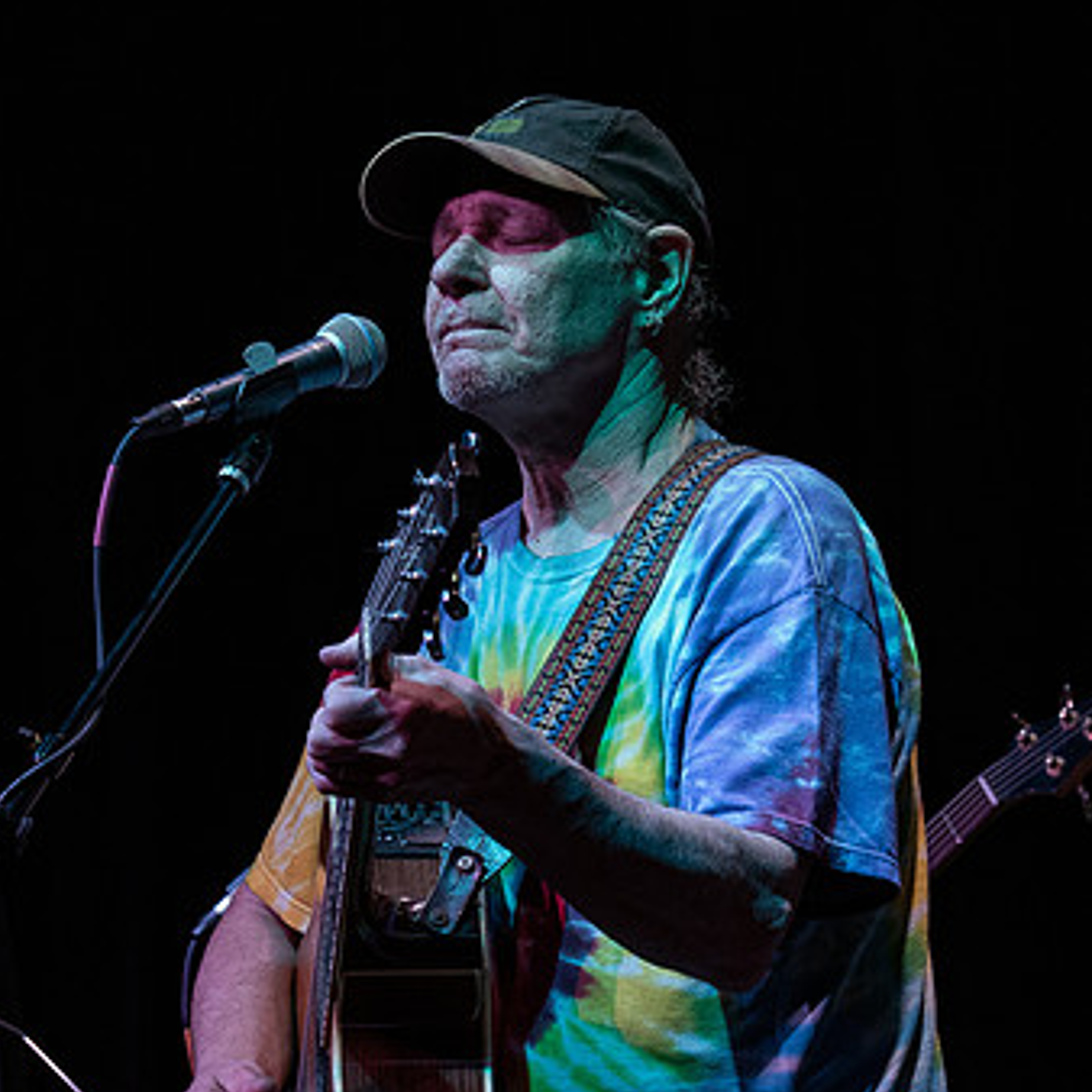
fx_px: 7959
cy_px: 795
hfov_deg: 7.8
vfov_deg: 7.8
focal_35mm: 223
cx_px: 564
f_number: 5.6
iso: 2000
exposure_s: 1/160
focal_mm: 90
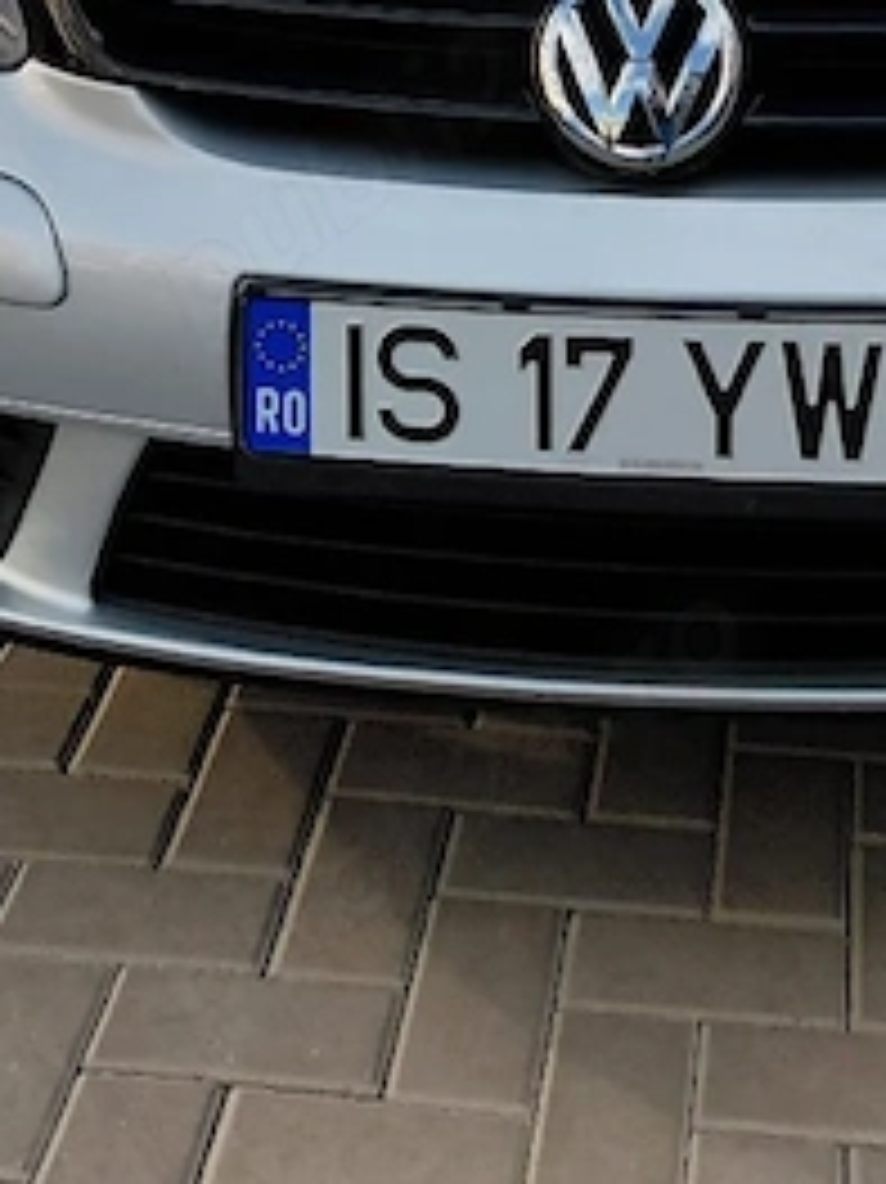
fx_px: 2596
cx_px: 630
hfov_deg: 19.3
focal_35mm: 76
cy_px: -486
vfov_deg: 22.1
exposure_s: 1/1250
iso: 50
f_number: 1.8
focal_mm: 4.69
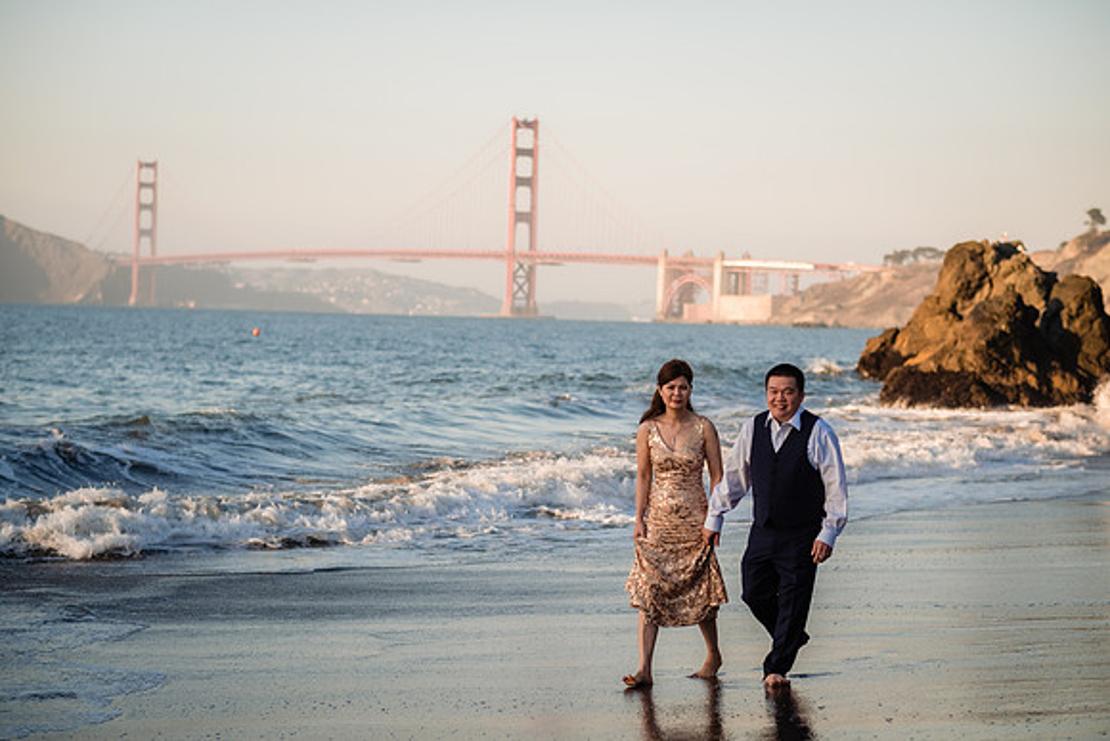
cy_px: 370
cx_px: 555
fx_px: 2590
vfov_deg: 16.3
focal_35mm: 84
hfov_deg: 24.2
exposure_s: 1/1250
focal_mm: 56
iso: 160
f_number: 2.2
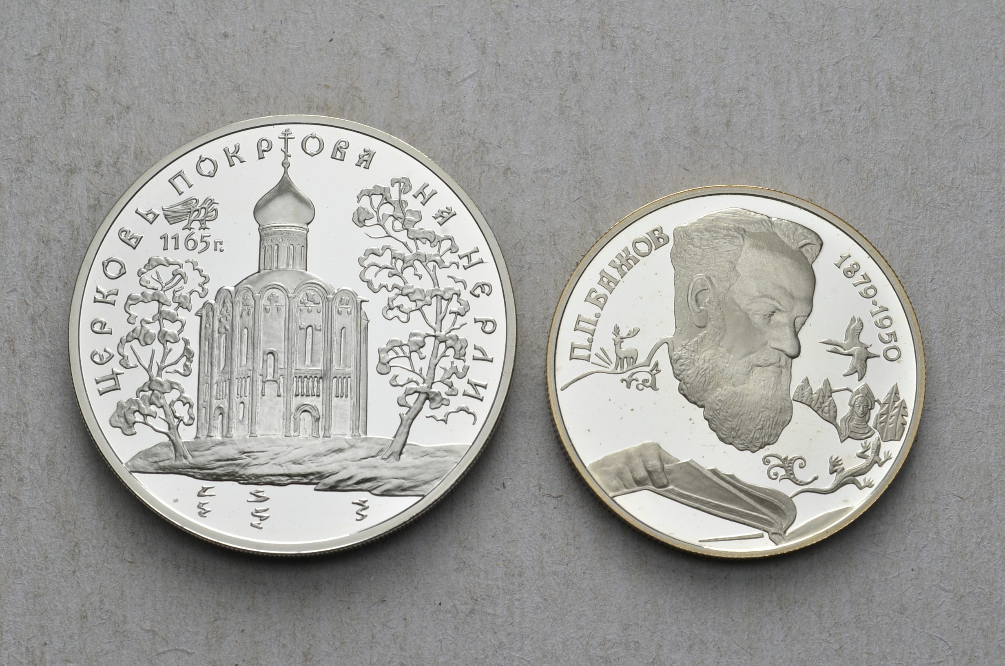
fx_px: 2089
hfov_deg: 27.0
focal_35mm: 75
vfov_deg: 18.1
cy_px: 333
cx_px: 502
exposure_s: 1/250
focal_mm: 50
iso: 400
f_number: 14
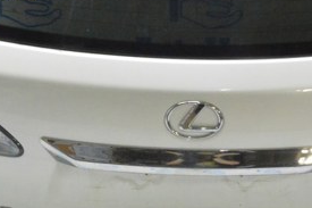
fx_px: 694
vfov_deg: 16.8
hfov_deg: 25.3
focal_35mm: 80
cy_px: 24
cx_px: 185
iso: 6400
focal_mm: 23
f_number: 20
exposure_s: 1/15
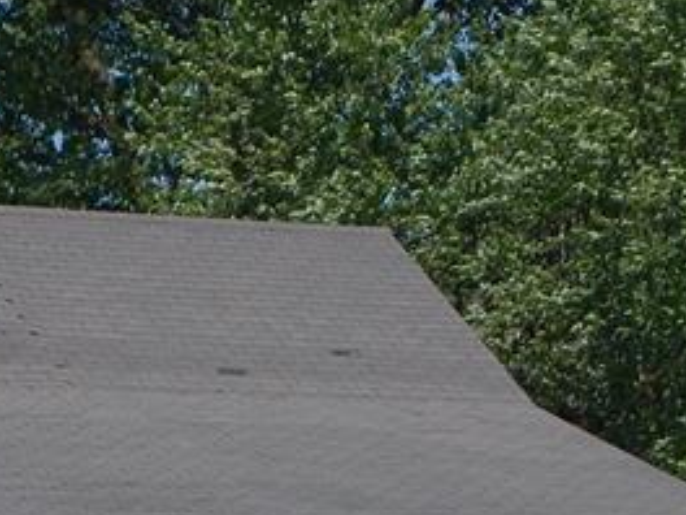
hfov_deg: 8.3
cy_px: 614
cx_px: 5
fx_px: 4697
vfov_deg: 6.2
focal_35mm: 237
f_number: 7.9
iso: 125
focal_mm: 10.9
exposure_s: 1/640
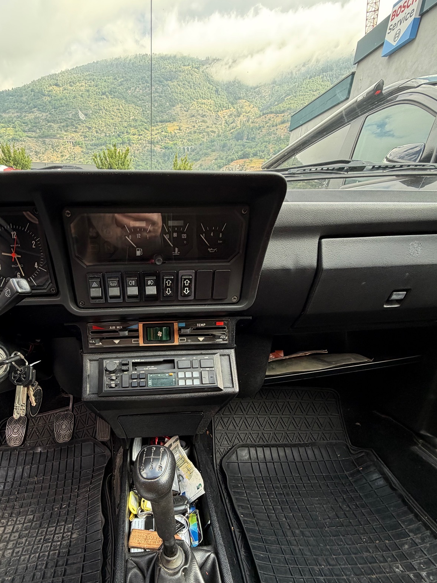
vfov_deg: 86.9
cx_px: 162
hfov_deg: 70.3
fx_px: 303
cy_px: 344
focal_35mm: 18
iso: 80
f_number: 2.2
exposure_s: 1/121
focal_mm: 2.22
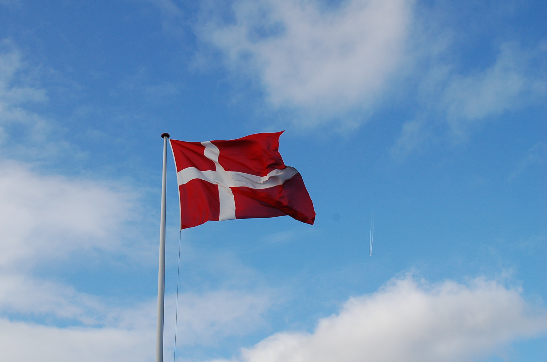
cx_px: 208
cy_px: 186
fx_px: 707
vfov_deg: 28.8
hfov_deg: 42.0
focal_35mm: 47
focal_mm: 25
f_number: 9
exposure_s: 1/320
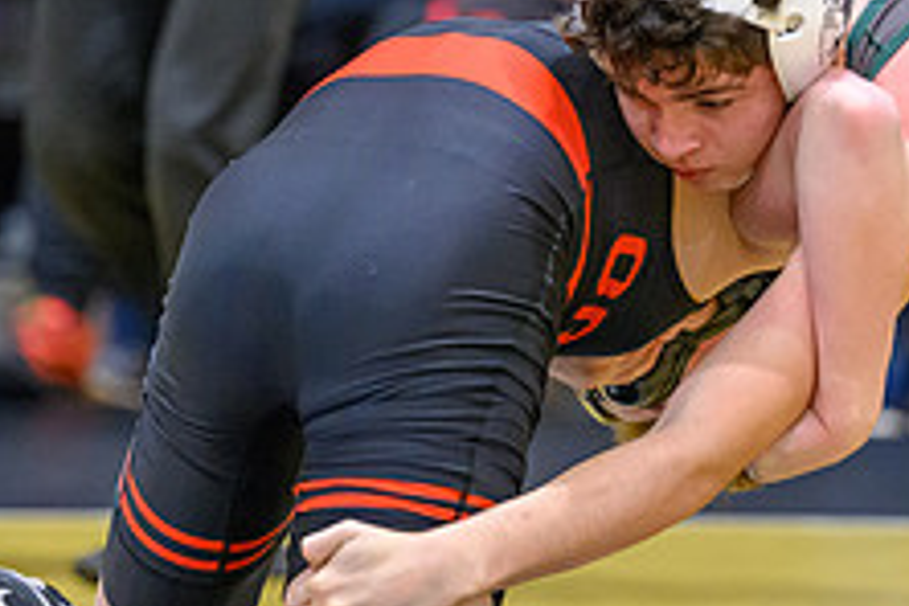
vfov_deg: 3.2
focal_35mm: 425
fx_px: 10730
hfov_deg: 4.8
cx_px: 742
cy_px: 159
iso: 6400
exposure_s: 1/320
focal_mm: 145
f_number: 2.8
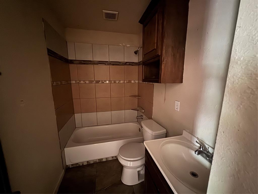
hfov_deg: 102.1
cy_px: 97
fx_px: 104
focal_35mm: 14
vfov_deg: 85.7
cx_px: 129
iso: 2000
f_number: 2.2
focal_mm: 2.22
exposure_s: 1/7
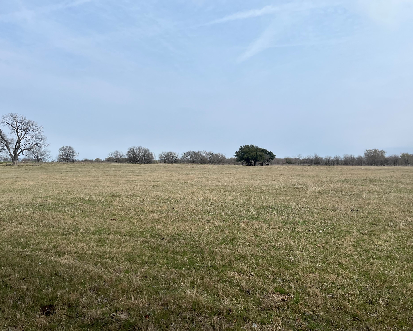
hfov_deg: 62.2
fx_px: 342
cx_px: 205
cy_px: 161
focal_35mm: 28
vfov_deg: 51.5
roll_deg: +1.3
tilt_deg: +1.4
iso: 50
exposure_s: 1/5319
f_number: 1.6
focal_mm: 5.1
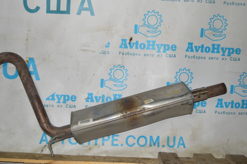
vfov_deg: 31.8
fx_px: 288
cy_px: 82
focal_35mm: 42
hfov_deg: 46.4
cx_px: 124
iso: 450
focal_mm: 28
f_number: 4
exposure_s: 1/60
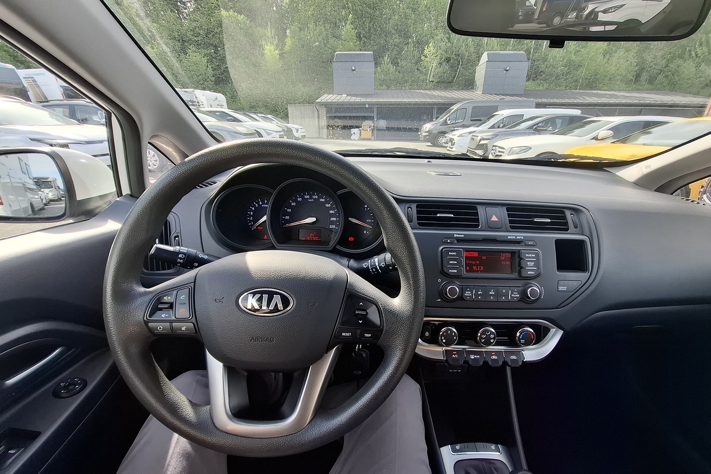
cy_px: 242
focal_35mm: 14
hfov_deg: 104.3
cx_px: 361
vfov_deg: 81.2
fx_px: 276
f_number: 2.2
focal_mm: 1.74
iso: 40
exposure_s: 1/153
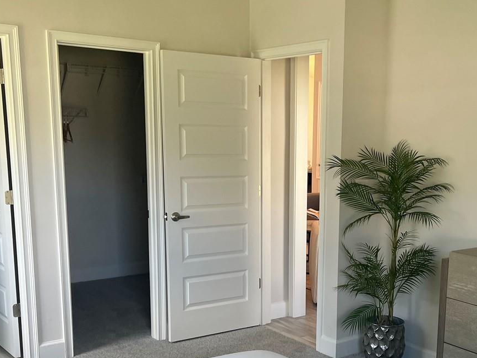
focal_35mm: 48
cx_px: 309
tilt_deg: -13.6
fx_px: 661
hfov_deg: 39.3
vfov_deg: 29.8
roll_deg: -2.1
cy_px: 268
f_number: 1.5
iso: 125
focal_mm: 5.7
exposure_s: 1/120
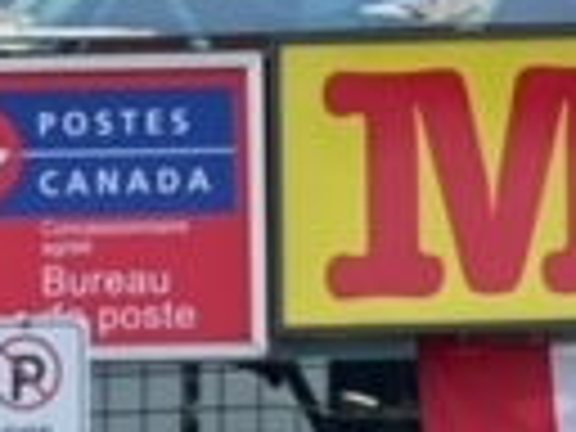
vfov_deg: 5.7
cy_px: 544
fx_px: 4310
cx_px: 1066
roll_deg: +0.1
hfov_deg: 7.4
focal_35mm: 259
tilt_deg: +4.1
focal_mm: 6
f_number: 2
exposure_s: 1/484
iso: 20
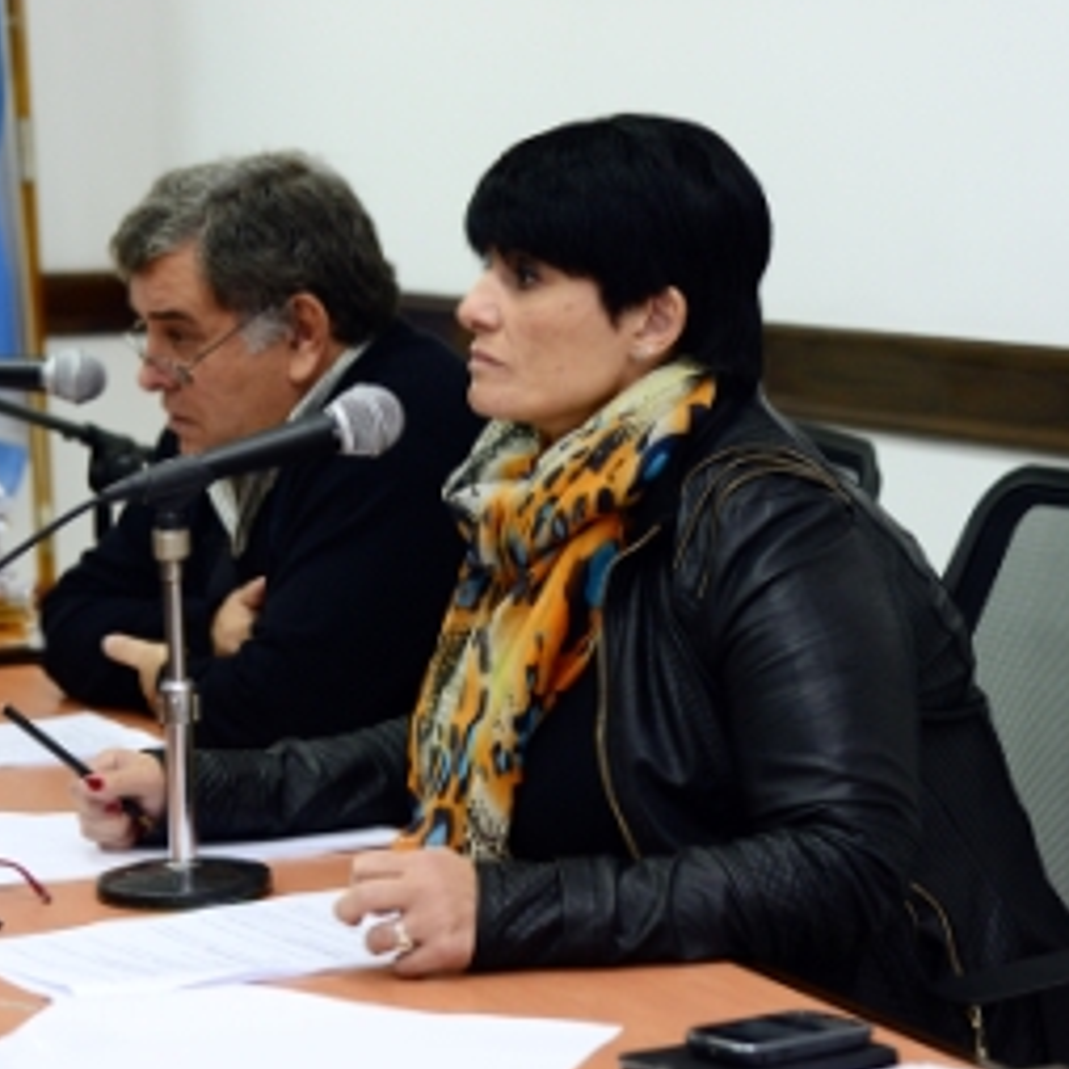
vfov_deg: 16.6
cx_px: 560
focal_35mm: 105
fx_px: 3669
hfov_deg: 16.6
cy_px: 562
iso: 800
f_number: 4.5
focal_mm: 70
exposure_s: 1/100
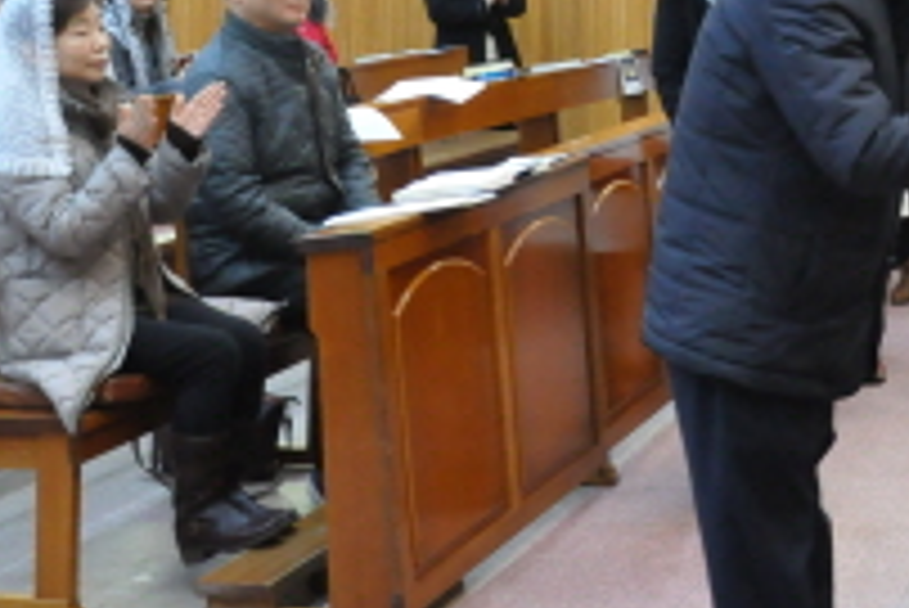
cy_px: -20
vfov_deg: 16.7
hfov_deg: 23.0
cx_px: 1130
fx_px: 2021
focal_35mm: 80
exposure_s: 1/40
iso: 2500
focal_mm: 18
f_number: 5.6
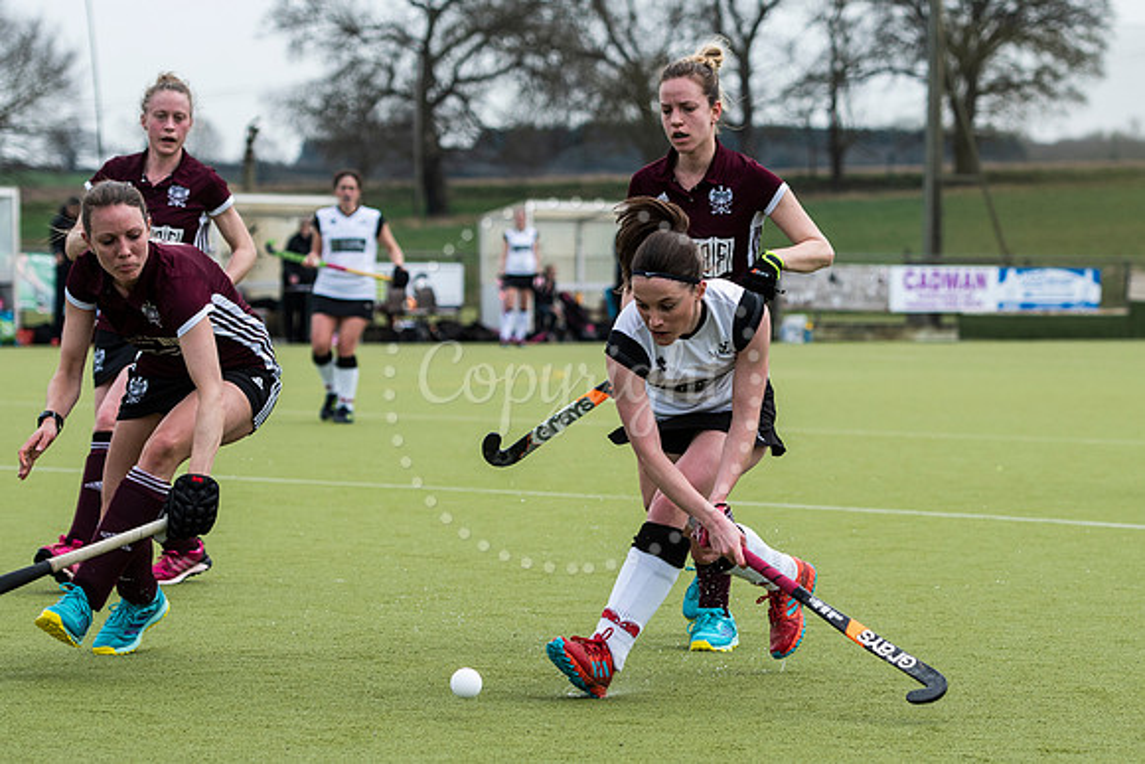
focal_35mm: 193
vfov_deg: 7.1
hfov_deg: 10.6
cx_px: 727
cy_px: 416
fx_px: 6145
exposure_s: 1/1250
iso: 160
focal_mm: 100
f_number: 3.2
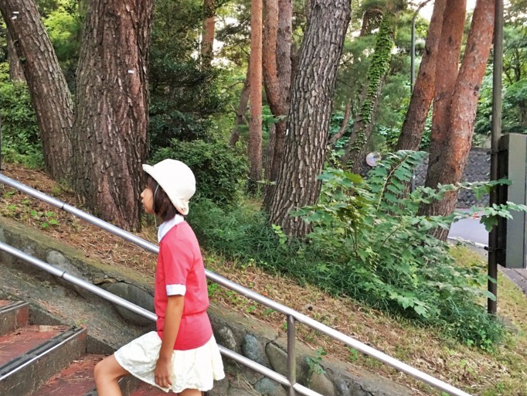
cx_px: 223
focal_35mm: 34
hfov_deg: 53.7
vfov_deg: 41.7
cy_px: 224
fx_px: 518
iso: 80
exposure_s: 1/15
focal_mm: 4.15
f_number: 2.2
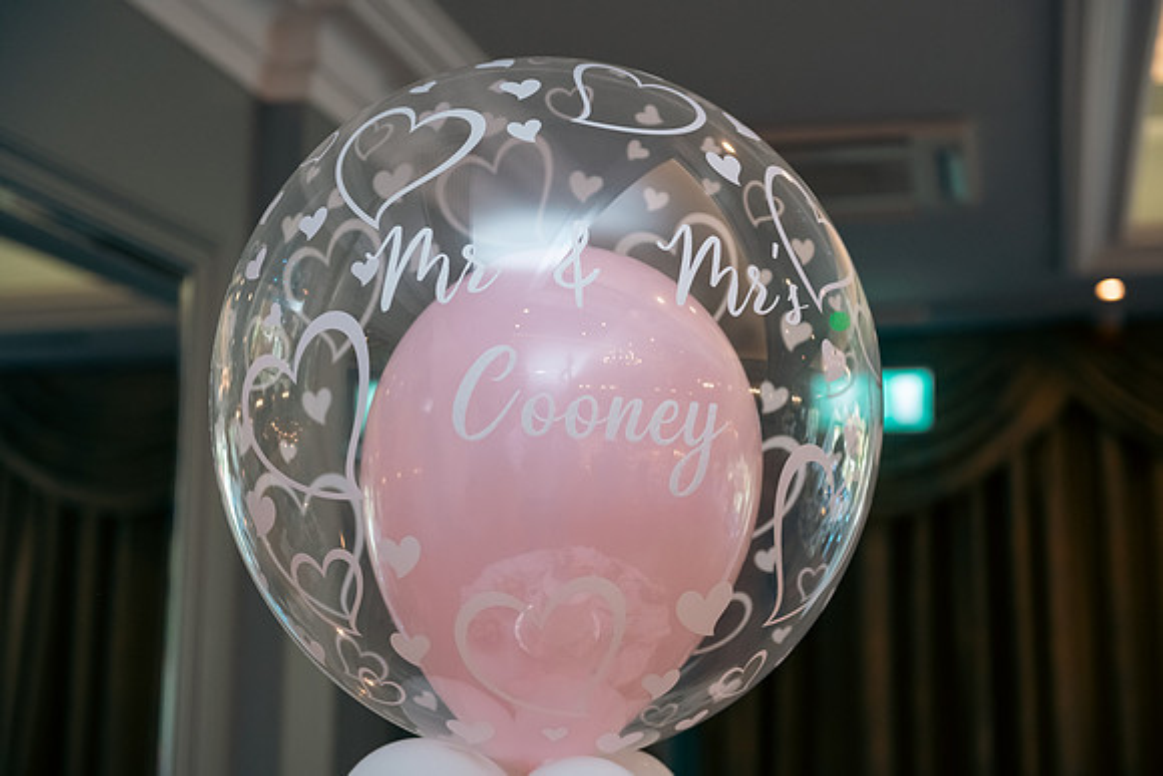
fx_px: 1777
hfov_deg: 36.2
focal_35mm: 55
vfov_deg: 24.6
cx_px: 582
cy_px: 388
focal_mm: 55
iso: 800
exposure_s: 1/160
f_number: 3.5
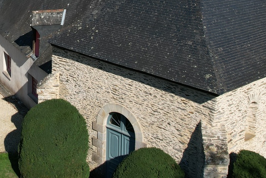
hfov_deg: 29.1
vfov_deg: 19.5
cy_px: -32
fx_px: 488
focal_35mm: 66
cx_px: 20
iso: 110
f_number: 2.8
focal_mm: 8.38
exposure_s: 1/2500
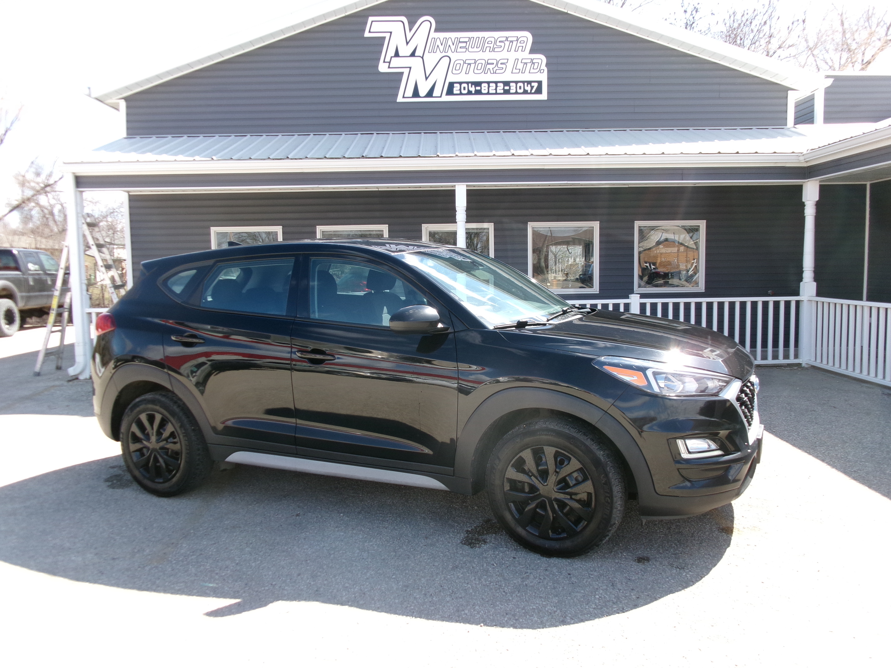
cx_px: 446
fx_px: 721
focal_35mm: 28
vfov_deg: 49.7
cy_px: 334
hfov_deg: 63.4
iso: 100
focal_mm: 5.1
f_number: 3.9
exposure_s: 1/240
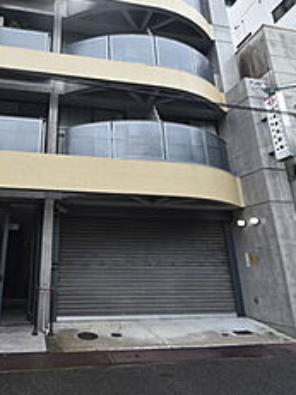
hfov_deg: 54.5
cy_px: 159
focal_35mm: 24
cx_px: 79
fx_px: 274
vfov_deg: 70.9
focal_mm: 10
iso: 250
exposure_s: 1/250
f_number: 5.6
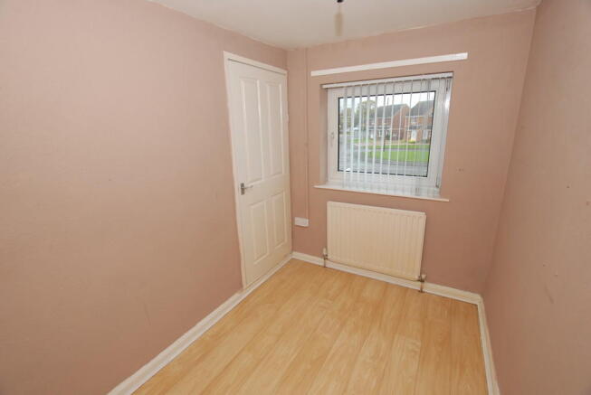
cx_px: 296
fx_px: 247
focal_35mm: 15
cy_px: 198
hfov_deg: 100.3
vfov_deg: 77.5
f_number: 5
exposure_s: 1/60
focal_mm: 10
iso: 200
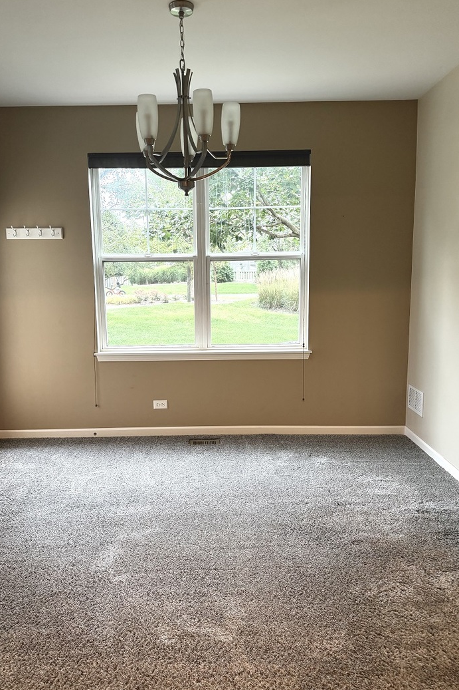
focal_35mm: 26
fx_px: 497
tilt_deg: -7.0
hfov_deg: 49.5
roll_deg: +1.8
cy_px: 335
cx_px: 213
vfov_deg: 69.4
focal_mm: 6.76
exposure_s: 1/120
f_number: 1.78
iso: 250
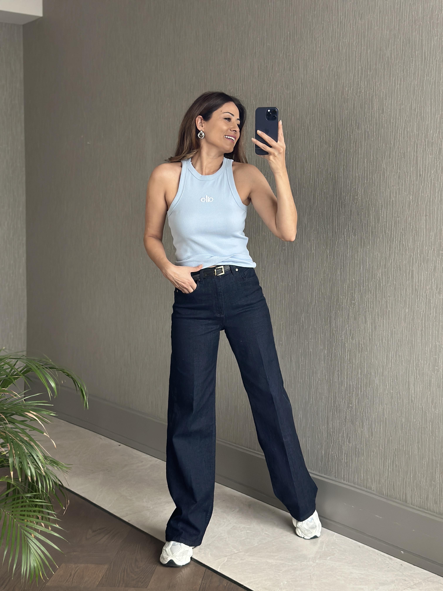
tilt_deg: -18.2
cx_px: 222
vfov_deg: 39.7
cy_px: 296
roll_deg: +1.0
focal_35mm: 48
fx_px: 819
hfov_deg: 30.3
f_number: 1.78
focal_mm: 6.86
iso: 250
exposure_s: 1/60
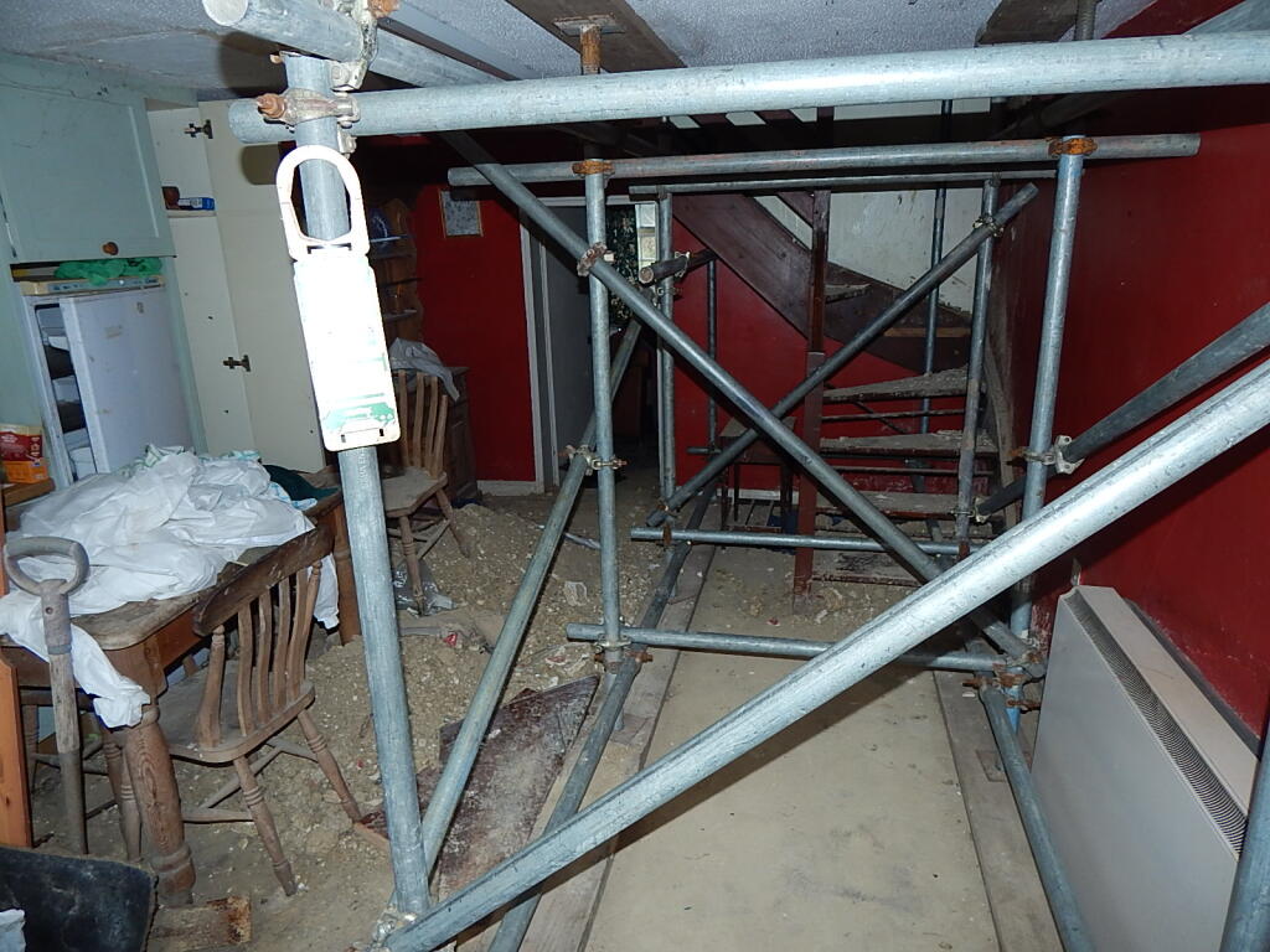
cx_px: 635
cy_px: 476
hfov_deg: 76.4
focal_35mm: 22
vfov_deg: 61.1
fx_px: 807
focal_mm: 4
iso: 125
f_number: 3
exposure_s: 1/30
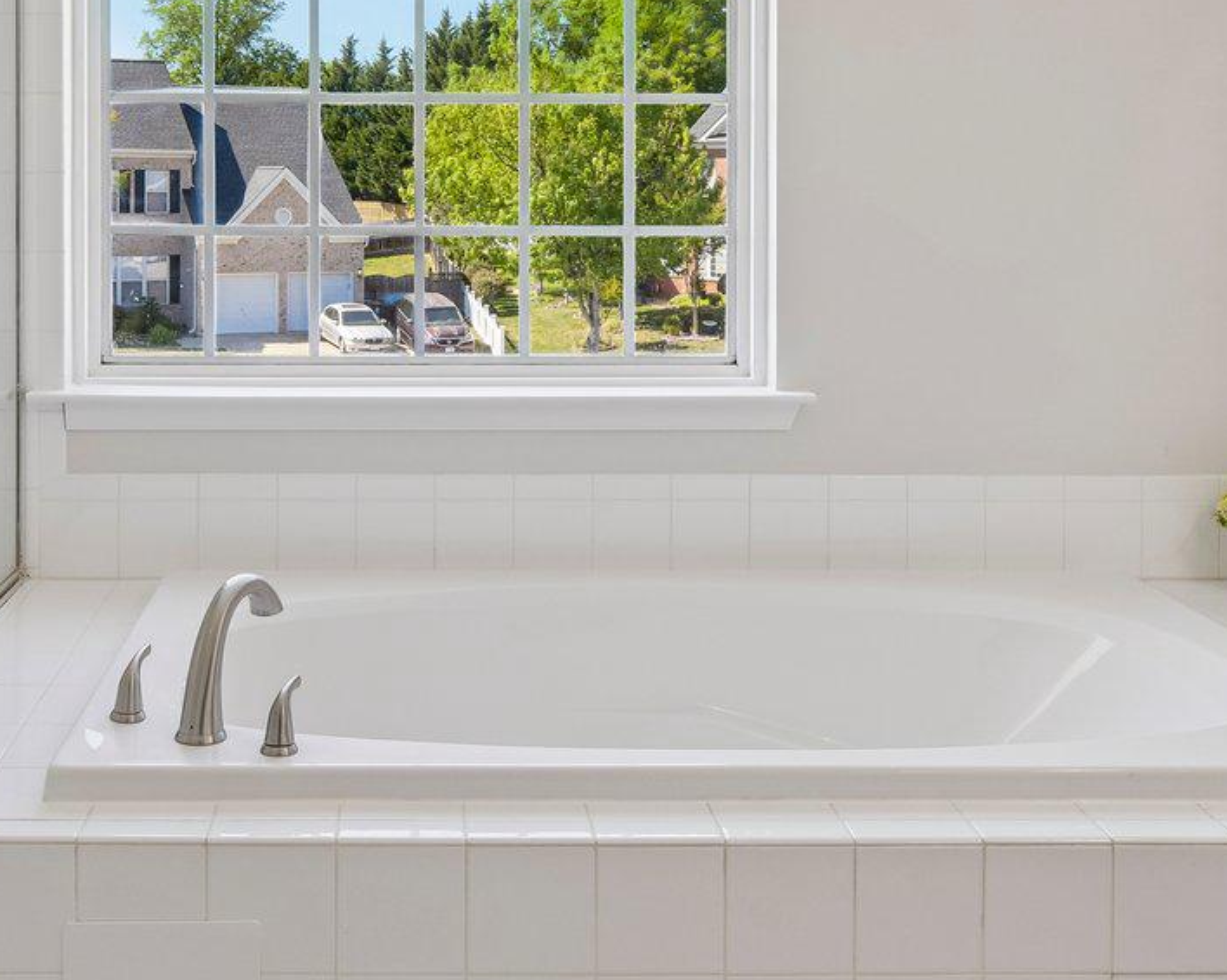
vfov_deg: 37.7
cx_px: 392
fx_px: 1380
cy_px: 195
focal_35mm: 38
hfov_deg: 47.0
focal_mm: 14
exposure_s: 1/40
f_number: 8
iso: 100
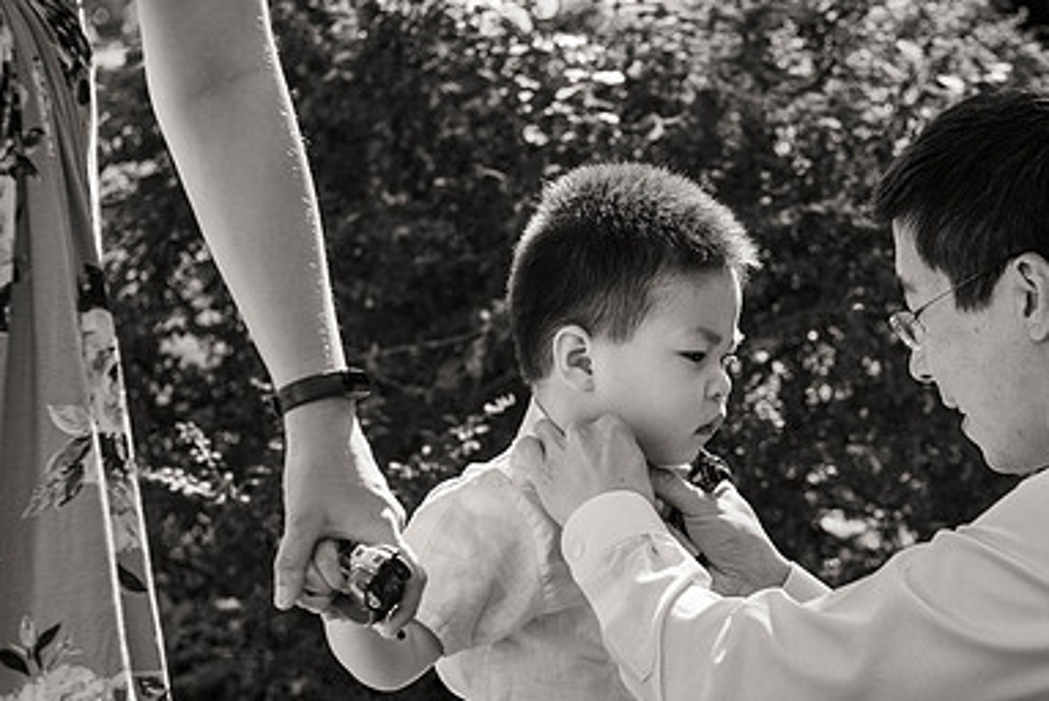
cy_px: 338
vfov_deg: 12.9
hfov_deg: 19.2
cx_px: 742
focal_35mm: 106
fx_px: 3091
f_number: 4.5
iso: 1000
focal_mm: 70
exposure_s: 1/1000
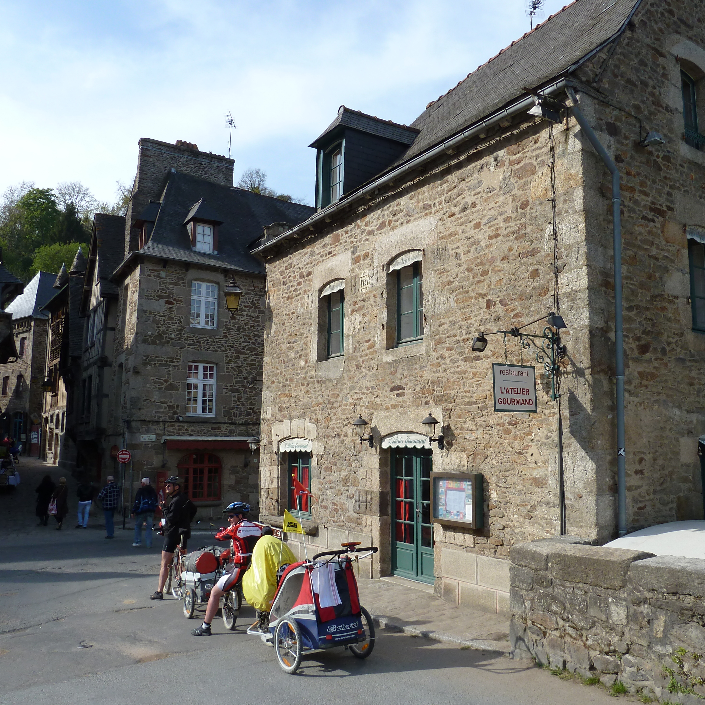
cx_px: 409
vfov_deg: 54.0
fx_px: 691
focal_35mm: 30
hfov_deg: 53.8
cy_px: 356
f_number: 4
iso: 80
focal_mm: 4.1
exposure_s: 1/400
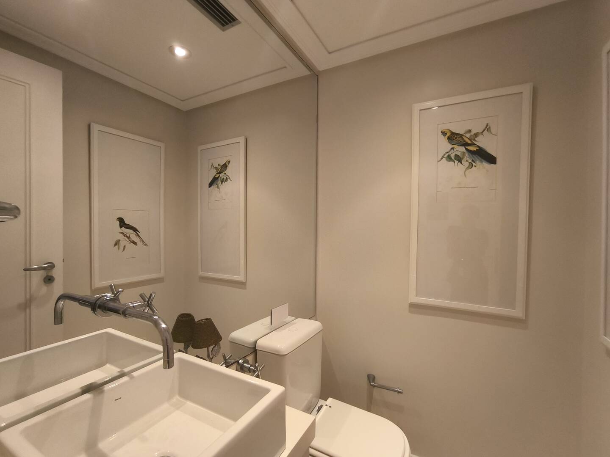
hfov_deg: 94.5
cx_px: 305
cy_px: 228
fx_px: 282
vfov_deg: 78.1
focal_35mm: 16
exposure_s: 1/30
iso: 400
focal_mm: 1.65
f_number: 2.2
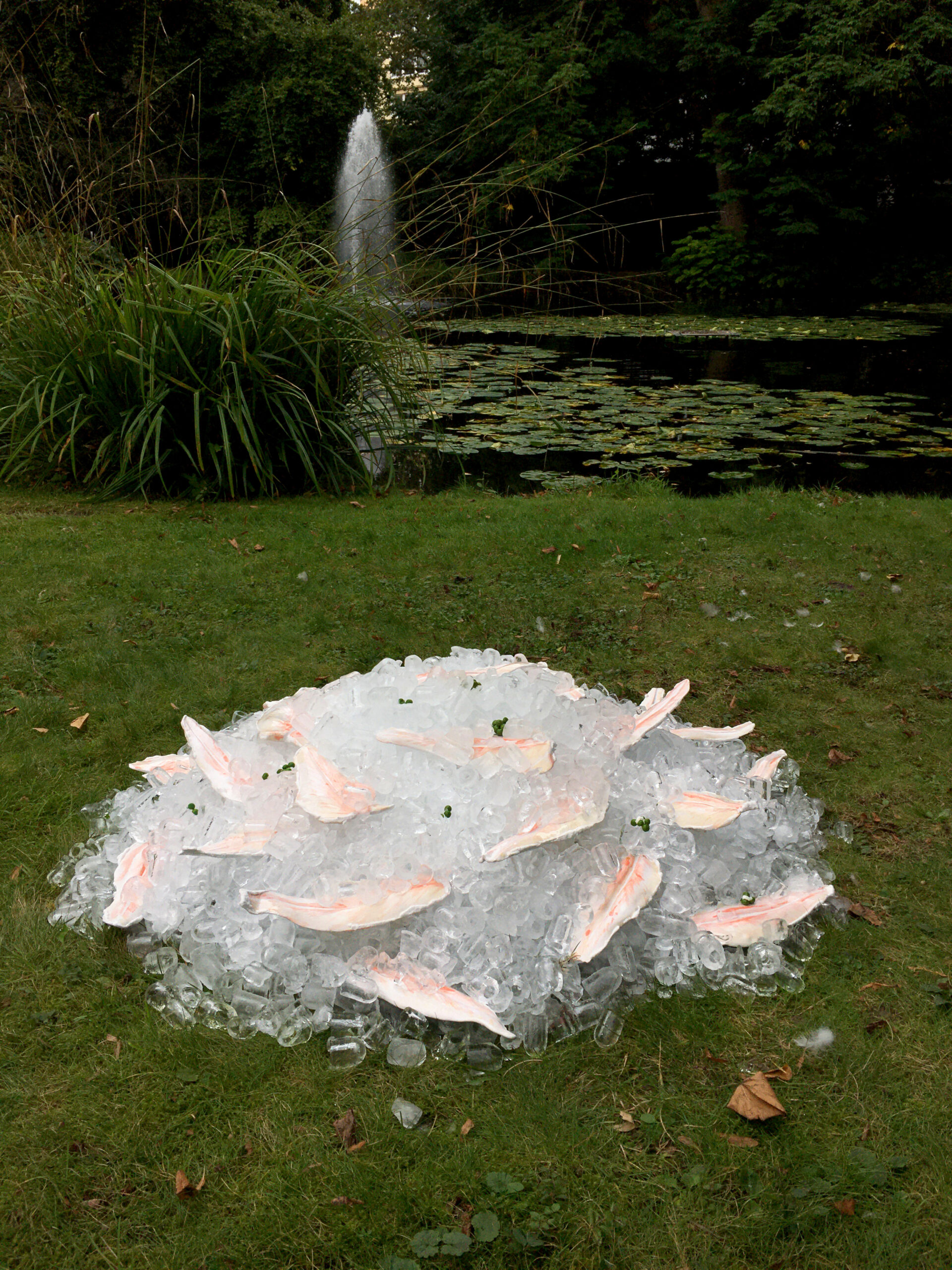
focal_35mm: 29
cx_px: 476
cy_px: 635
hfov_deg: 48.2
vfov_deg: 61.7
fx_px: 1063
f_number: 2.2
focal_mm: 4.15
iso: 25
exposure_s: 1/425
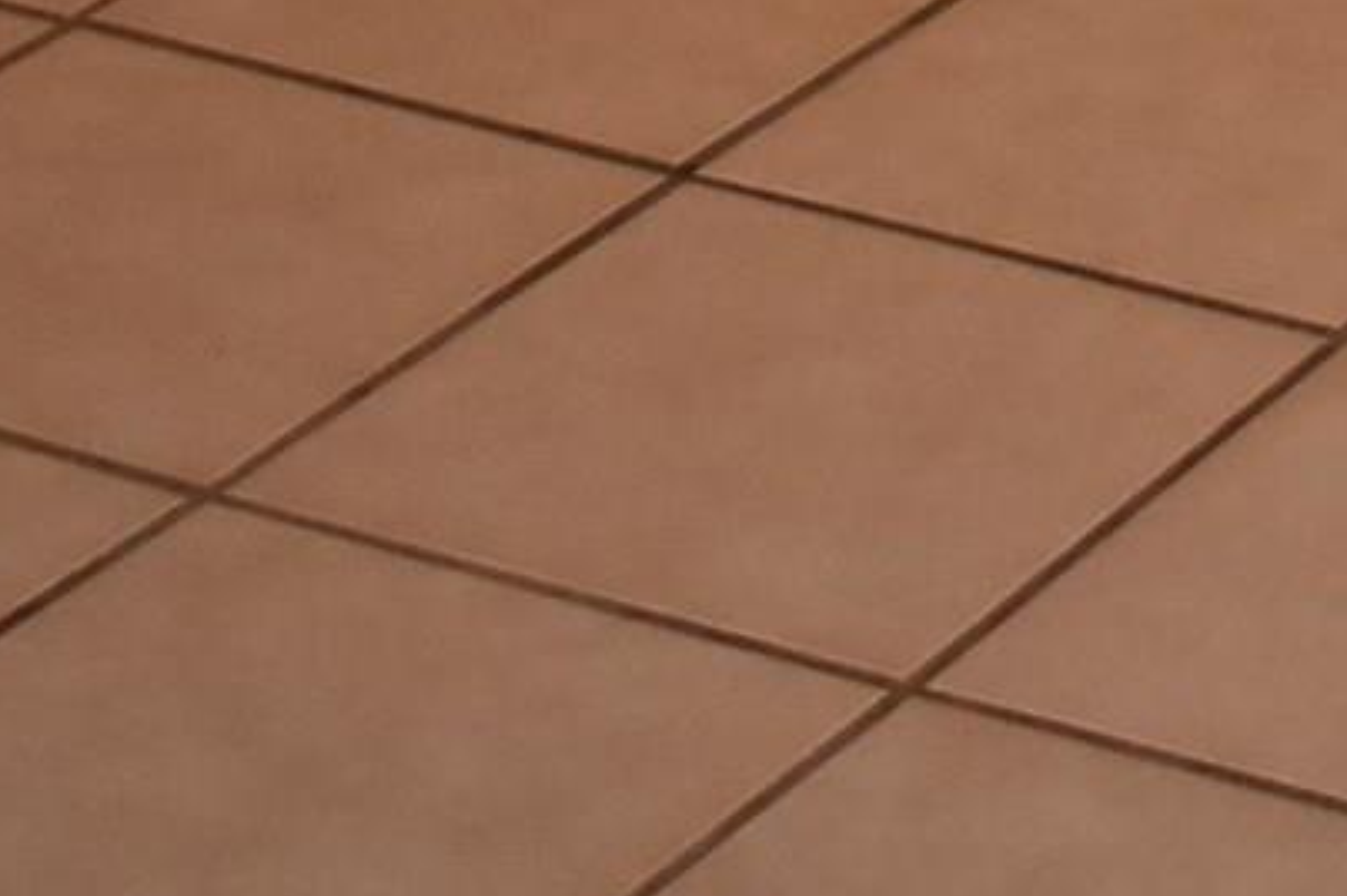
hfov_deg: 9.8
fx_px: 7701
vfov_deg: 5.9
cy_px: -2367
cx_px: 1782
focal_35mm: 206
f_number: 3.5
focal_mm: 18
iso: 1100
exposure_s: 1/60
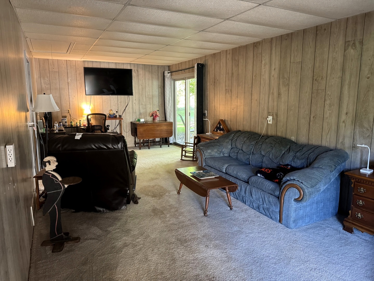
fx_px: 259
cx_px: 187
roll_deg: -0.2
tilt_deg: -8.0
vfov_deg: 56.8
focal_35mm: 24
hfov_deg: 71.6
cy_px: 140
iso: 640
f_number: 1.78
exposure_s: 1/60
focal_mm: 6.76
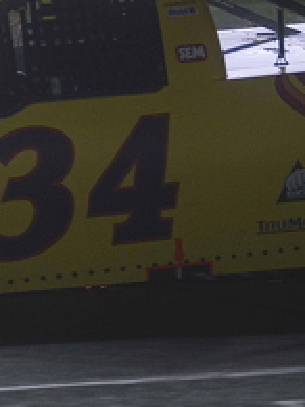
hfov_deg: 5.4
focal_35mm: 273
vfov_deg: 7.3
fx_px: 3211
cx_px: 25
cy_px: 150
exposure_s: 1/400
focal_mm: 70
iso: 1000
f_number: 2.8
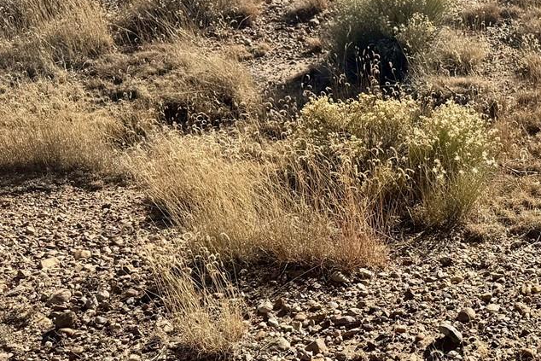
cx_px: 573
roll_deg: +1.2
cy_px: 206
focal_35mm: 63
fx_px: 947
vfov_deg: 21.6
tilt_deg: -23.6
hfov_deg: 29.2
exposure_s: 1/4310
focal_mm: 6.76
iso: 80
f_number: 1.78
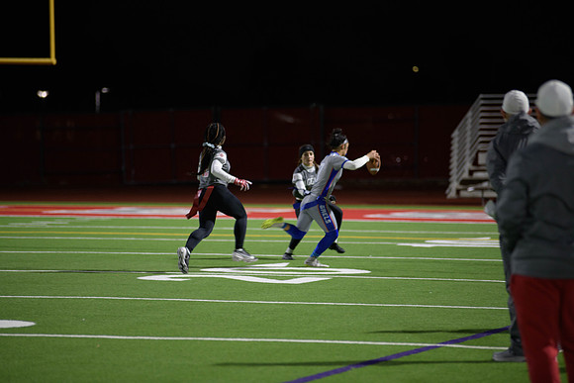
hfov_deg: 11.4
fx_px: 2871
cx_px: 287
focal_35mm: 180
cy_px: 192
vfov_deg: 7.6
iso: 1100
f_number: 2.8
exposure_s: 1/200
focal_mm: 180
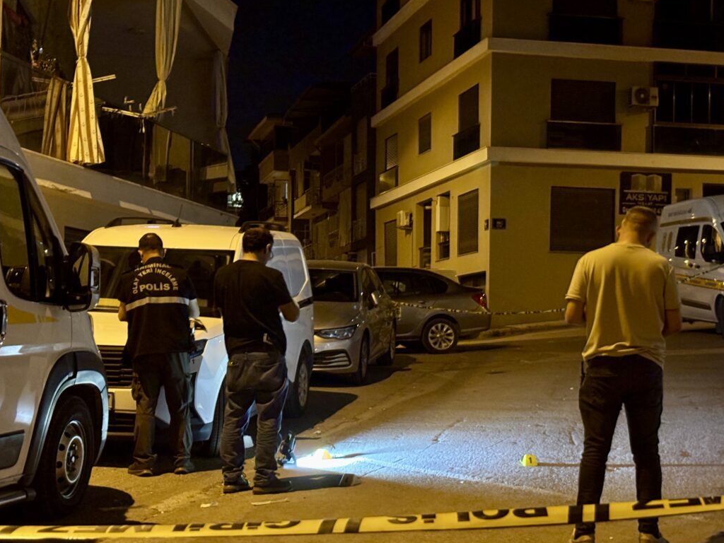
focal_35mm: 65
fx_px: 1359
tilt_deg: +1.7
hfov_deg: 29.8
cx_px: 390
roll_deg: -0.6
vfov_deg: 22.6
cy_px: 309
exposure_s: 1/20
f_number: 1.6
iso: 500
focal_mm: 5.96
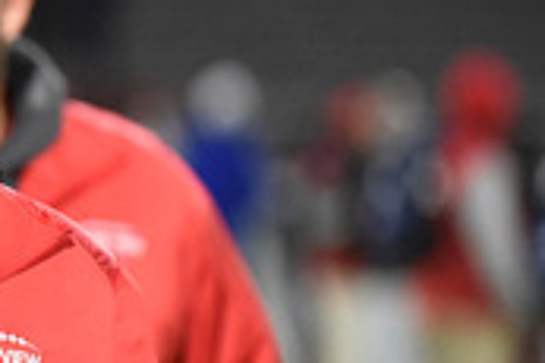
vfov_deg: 2.0
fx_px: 10164
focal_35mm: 672
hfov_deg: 3.1
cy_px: 178
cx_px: -154
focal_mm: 200
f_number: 2.8
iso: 7200
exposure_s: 1/640
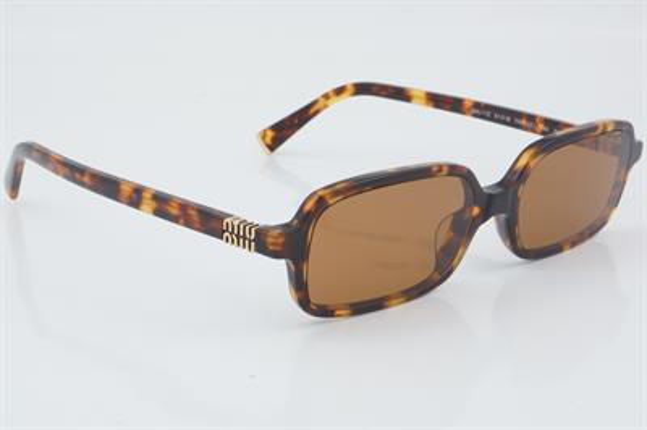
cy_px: 215
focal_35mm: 75
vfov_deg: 18.2
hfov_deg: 27.0
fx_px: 1347
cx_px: 324
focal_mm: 50
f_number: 32
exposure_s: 1/3
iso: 100
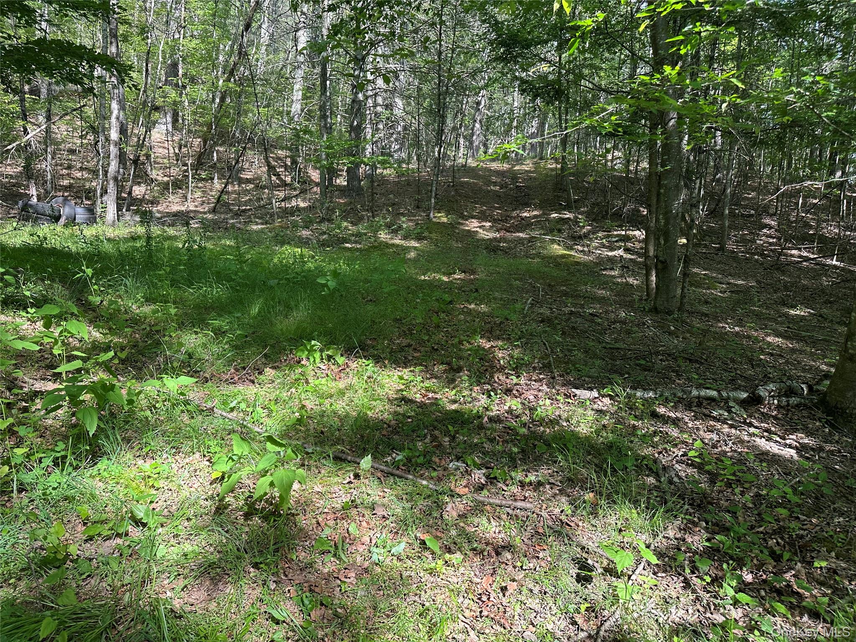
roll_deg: -1.9
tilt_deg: -4.3
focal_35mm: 24
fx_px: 593
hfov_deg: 71.6
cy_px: 321
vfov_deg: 56.8
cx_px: 428
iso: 80
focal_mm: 6.86
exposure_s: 1/390
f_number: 1.78
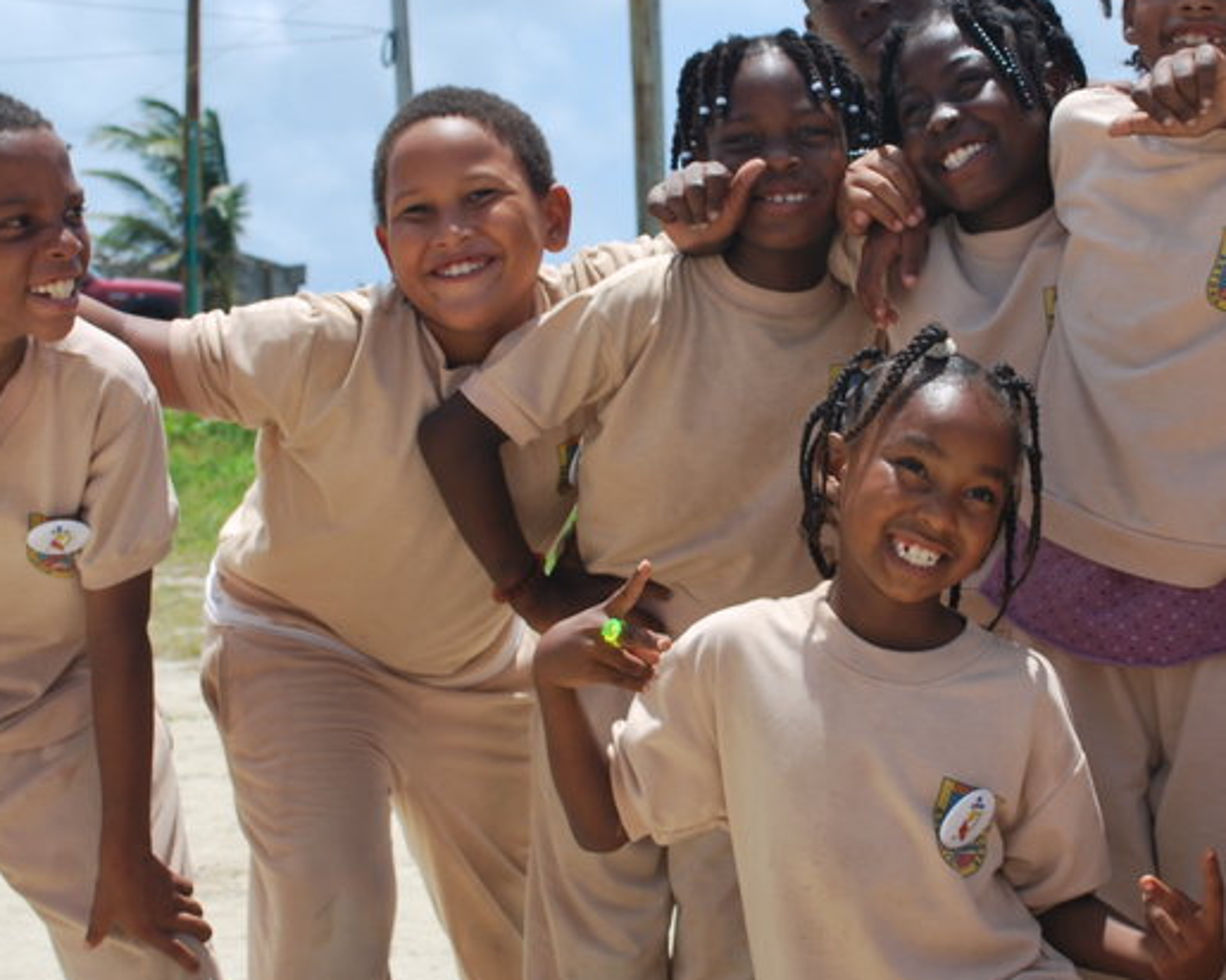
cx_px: 826
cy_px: 384
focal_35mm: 84
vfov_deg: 18.3
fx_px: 3048
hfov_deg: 22.6
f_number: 7.1
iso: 100
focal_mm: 30
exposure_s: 1/200
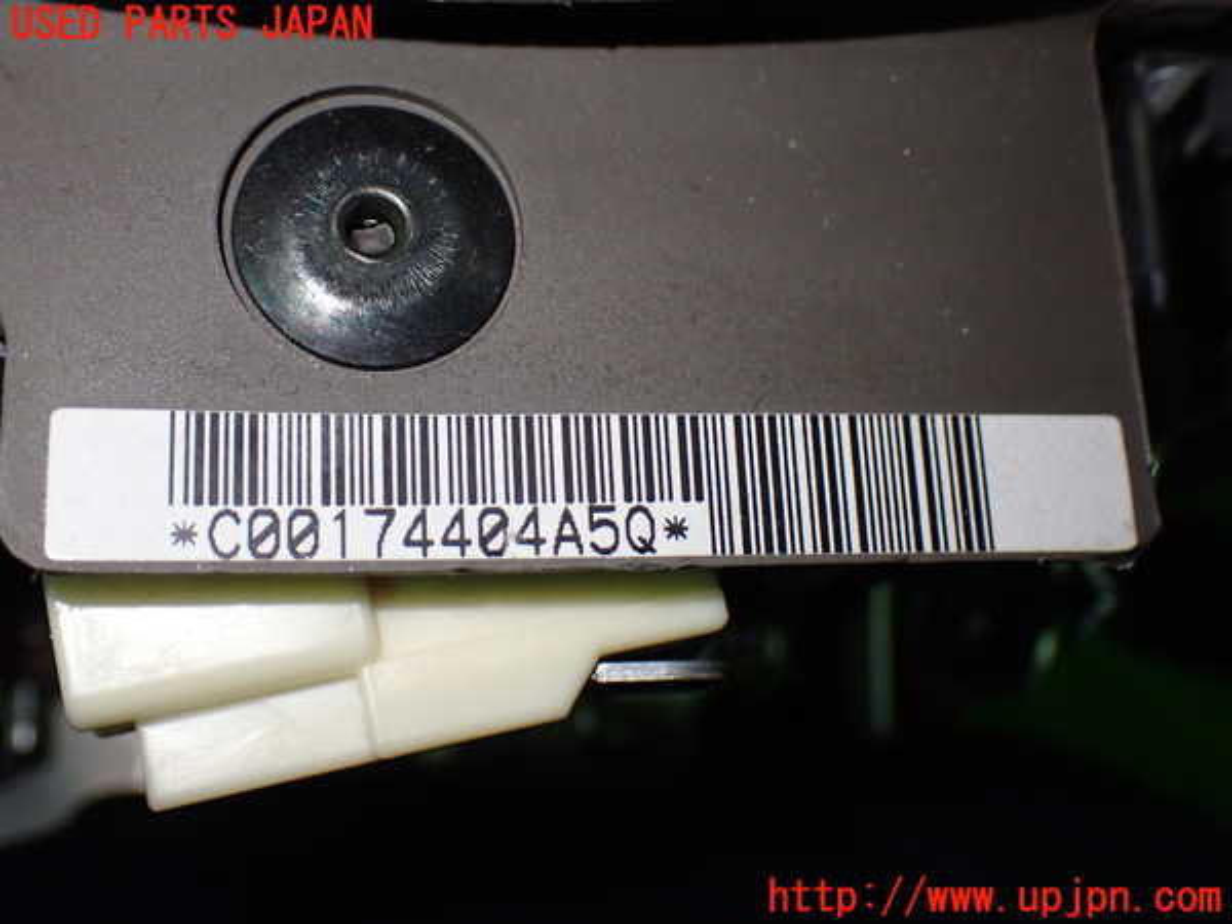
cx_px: 616
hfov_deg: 42.9
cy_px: 462
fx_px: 1566
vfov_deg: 32.9
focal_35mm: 44
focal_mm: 7.84
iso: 500
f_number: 2.9
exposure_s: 1/160
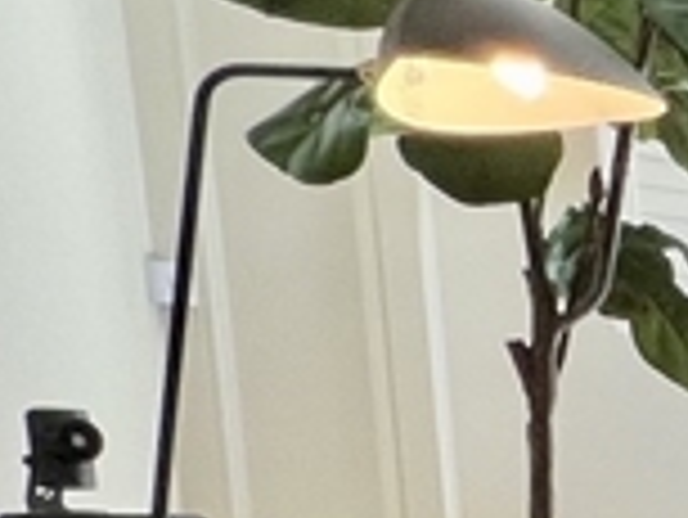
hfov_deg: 11.5
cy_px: 793
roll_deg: -0.3
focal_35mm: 87
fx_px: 1730
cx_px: 2073
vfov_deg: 15.6
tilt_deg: -6.8
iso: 64
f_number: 1.8
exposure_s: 1/120
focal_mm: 1.57
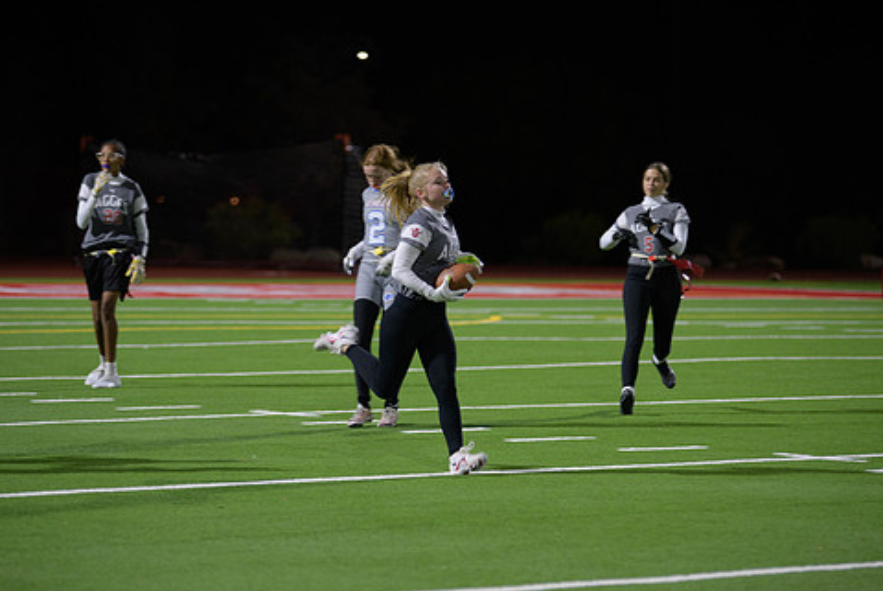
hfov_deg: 12.1
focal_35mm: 169
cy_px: 342
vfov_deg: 8.1
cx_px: 408
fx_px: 4149
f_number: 2.8
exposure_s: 1/200
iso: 800
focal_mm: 140
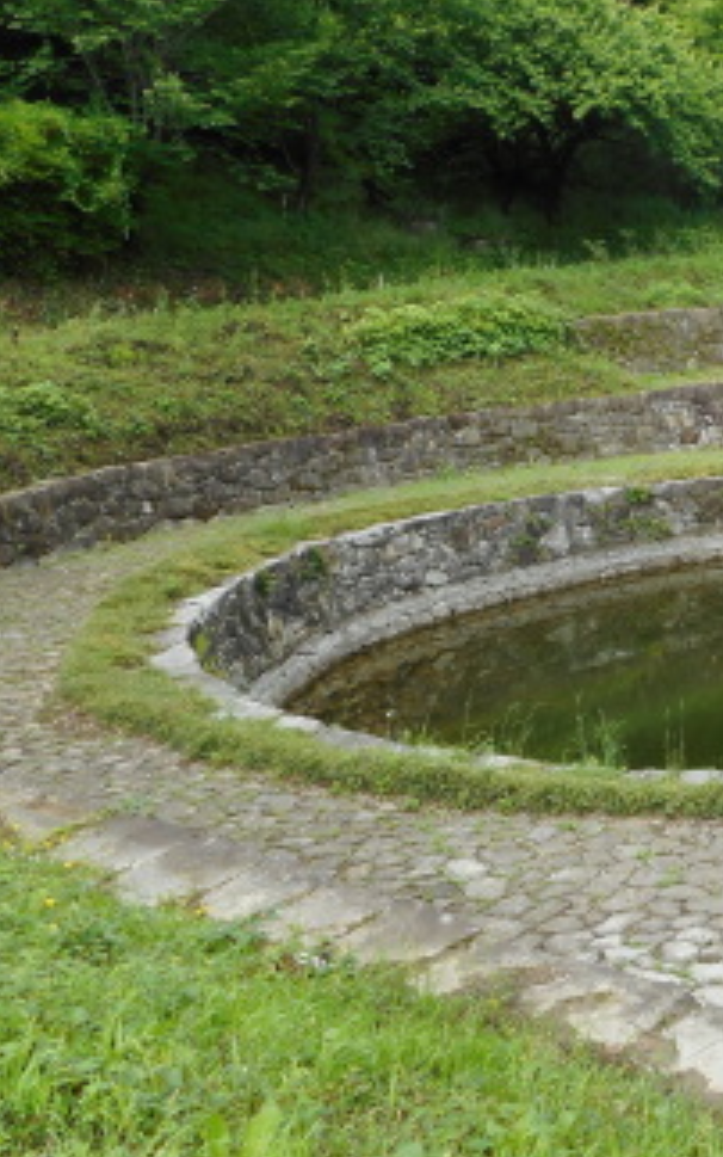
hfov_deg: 27.2
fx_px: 1292
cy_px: 525
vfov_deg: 48.1
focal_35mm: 41
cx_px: 891
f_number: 3.7
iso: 80
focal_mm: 4.5
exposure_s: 1/160
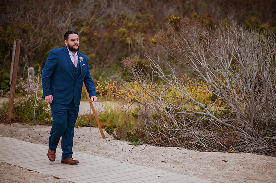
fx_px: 662
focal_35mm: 86
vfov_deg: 15.8
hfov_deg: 23.5
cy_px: 92
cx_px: 138
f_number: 1.8
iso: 200
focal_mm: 85
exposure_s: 1/1000
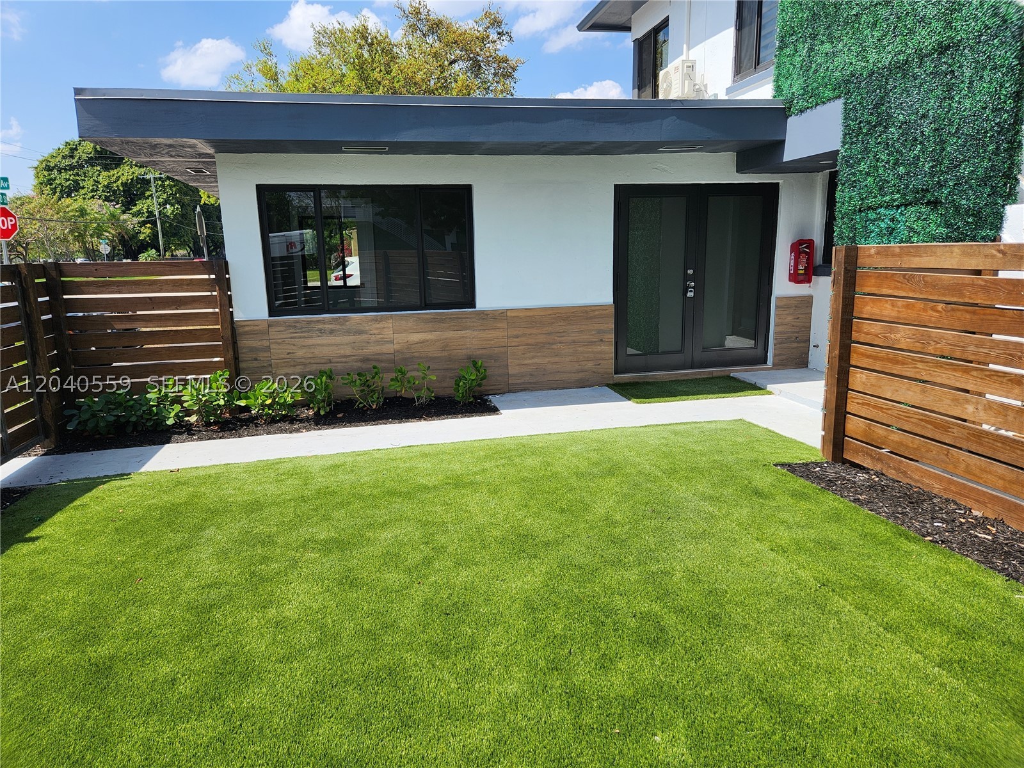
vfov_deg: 58.9
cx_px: 512
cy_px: 384
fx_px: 680
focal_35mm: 23
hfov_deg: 73.9
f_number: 1.8
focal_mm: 5.4
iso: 20
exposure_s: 1/1480
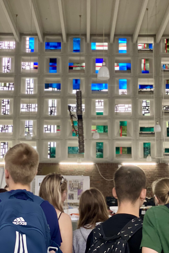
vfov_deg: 27.7
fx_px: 514
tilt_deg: +8.1
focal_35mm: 73
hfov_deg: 18.7
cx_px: 93
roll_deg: -0.9
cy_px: 125
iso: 160
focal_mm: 6
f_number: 2
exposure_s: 1/50
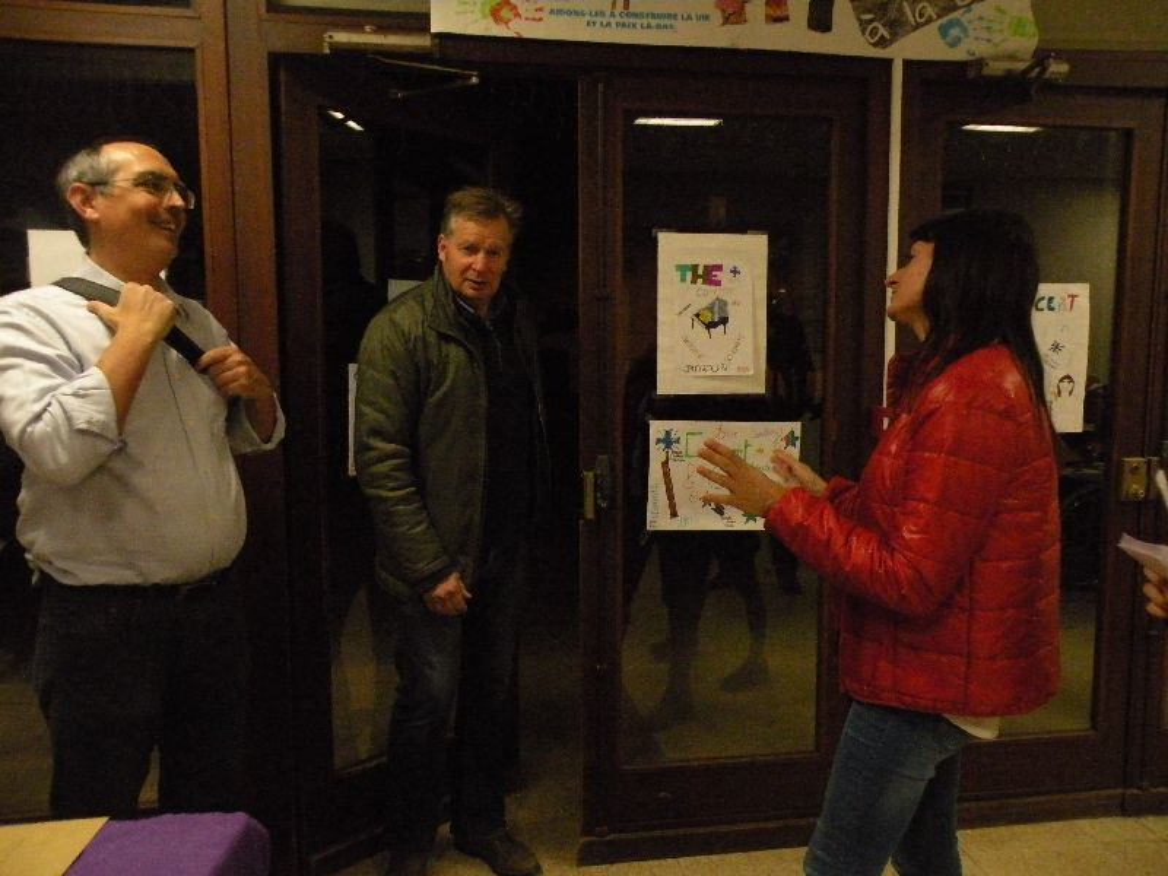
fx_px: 911
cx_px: 584
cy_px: 438
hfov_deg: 65.3
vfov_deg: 51.4
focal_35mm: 27
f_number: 2.8
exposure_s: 1/125
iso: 800
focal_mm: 4.7
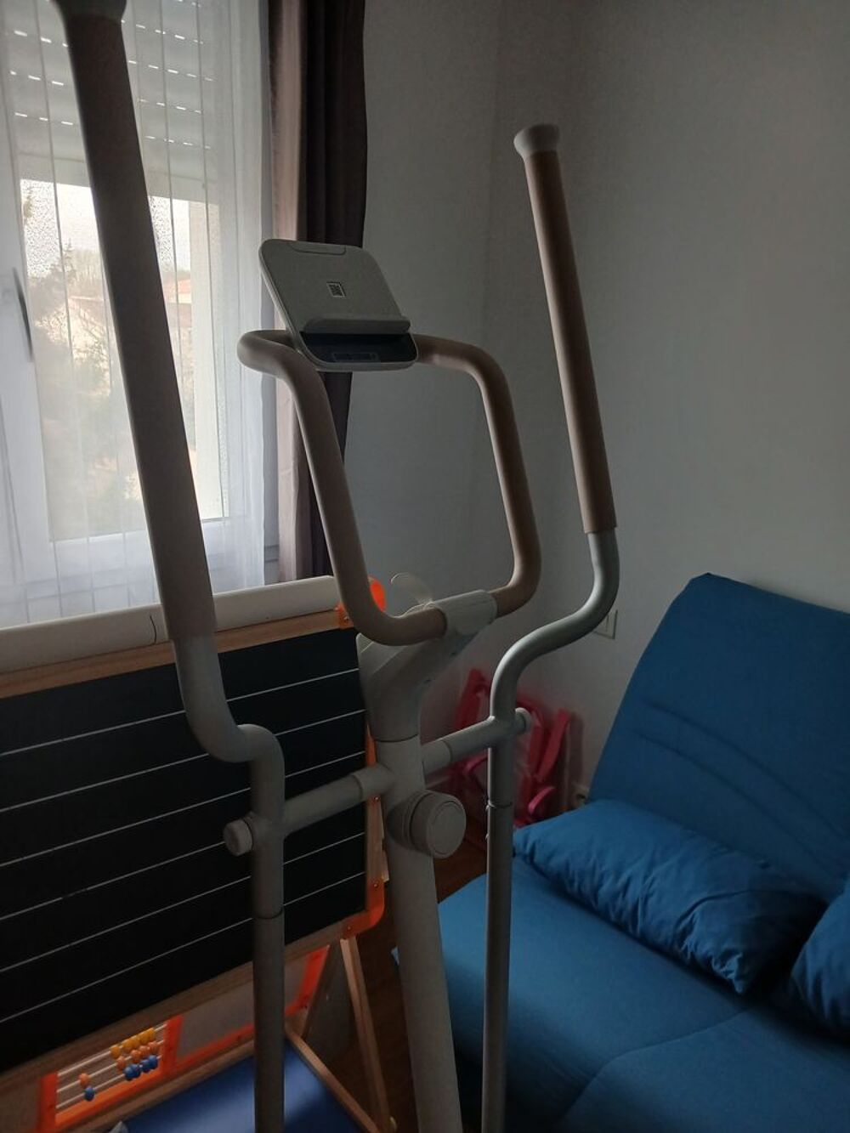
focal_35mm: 27
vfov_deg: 65.3
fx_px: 884
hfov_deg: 51.4
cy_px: 566
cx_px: 425
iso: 250
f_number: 1.8
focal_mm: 3.98
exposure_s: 1/50
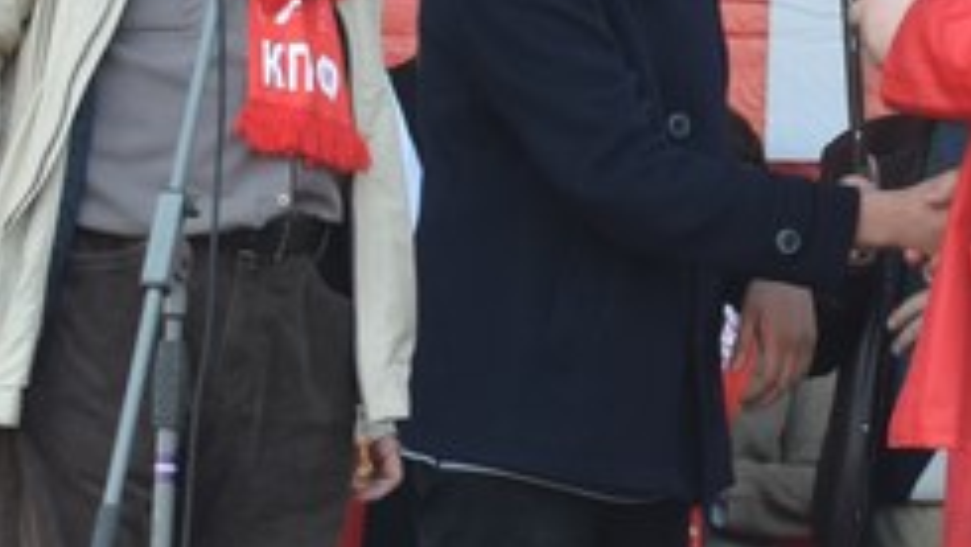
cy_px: 394
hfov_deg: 5.9
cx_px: 1185
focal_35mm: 361
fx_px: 9303
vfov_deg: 3.4
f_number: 7.1
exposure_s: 1/200
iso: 400
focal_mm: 55
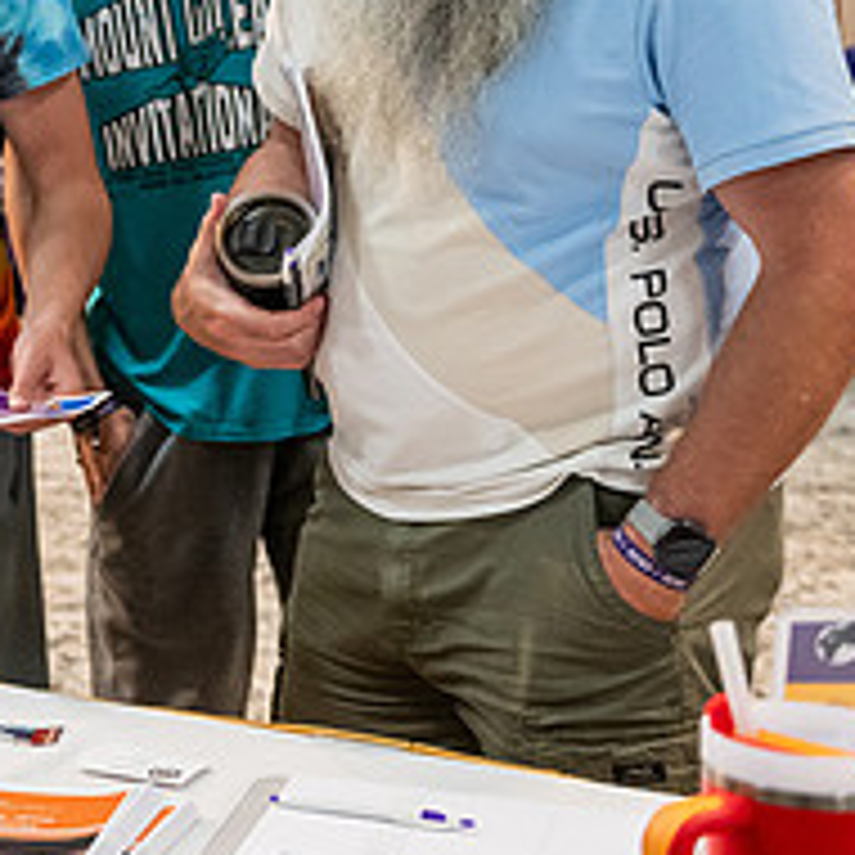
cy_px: 65
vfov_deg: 19.3
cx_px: -338
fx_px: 2459
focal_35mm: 88
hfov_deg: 18.1
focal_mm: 34
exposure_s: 1/200
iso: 3200
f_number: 3.2
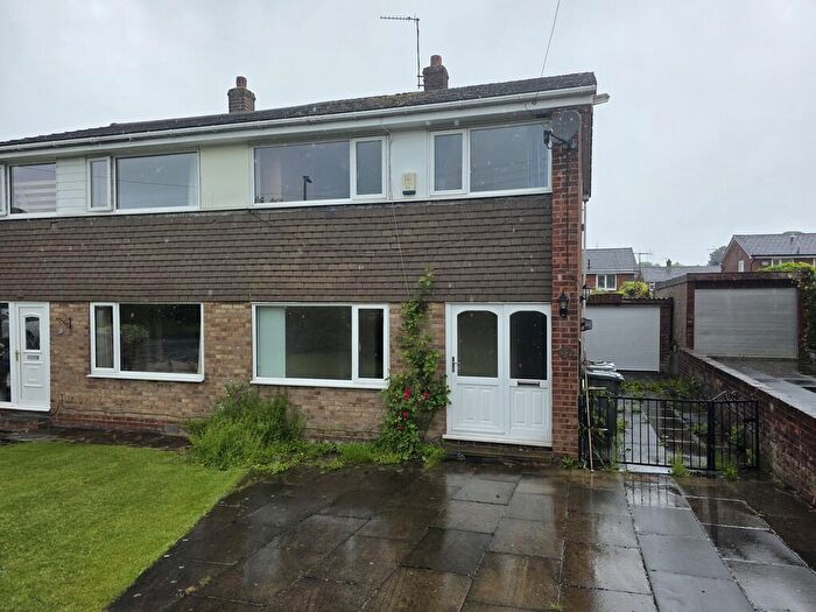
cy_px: 306
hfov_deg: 73.9
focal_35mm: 23
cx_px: 408
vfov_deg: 58.9
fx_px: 542
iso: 80
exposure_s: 1/1402
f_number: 1.7
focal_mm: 6.3
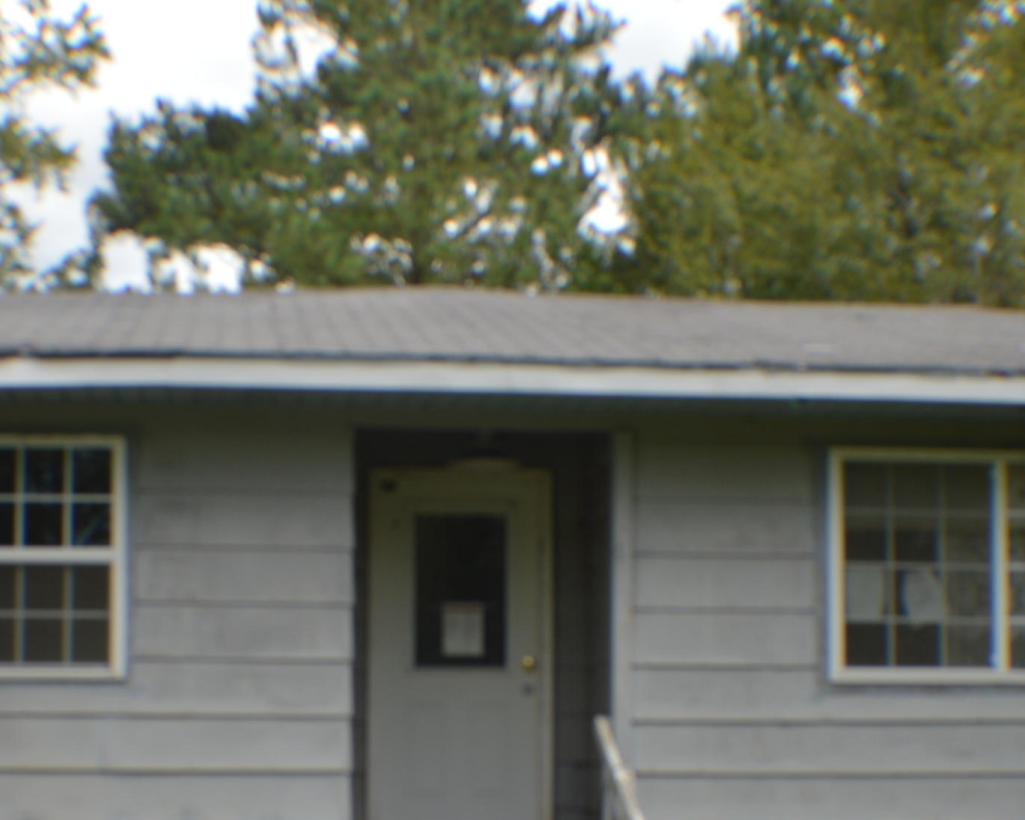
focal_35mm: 89
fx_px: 2701
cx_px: 499
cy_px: 596
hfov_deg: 21.5
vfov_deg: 17.2
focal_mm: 29
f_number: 6.3
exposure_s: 1/160
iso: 100
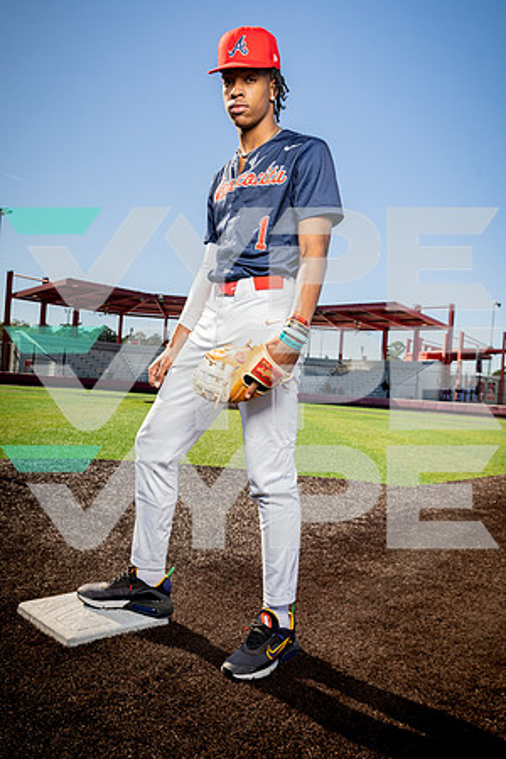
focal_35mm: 30
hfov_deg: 43.6
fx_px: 632
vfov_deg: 61.9
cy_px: 380
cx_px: 253
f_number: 8
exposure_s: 1/250
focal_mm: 30
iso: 125
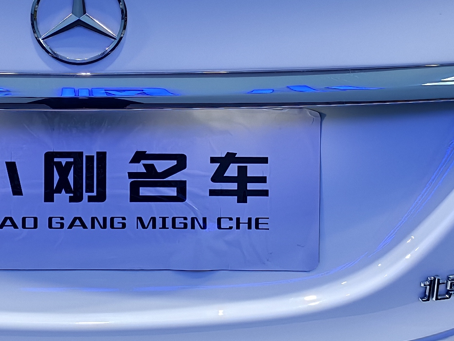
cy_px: 55
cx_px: 93
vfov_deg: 14.5
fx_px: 1325
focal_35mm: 101
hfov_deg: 19.3
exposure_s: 1/100
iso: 71
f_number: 1.57
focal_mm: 5.6
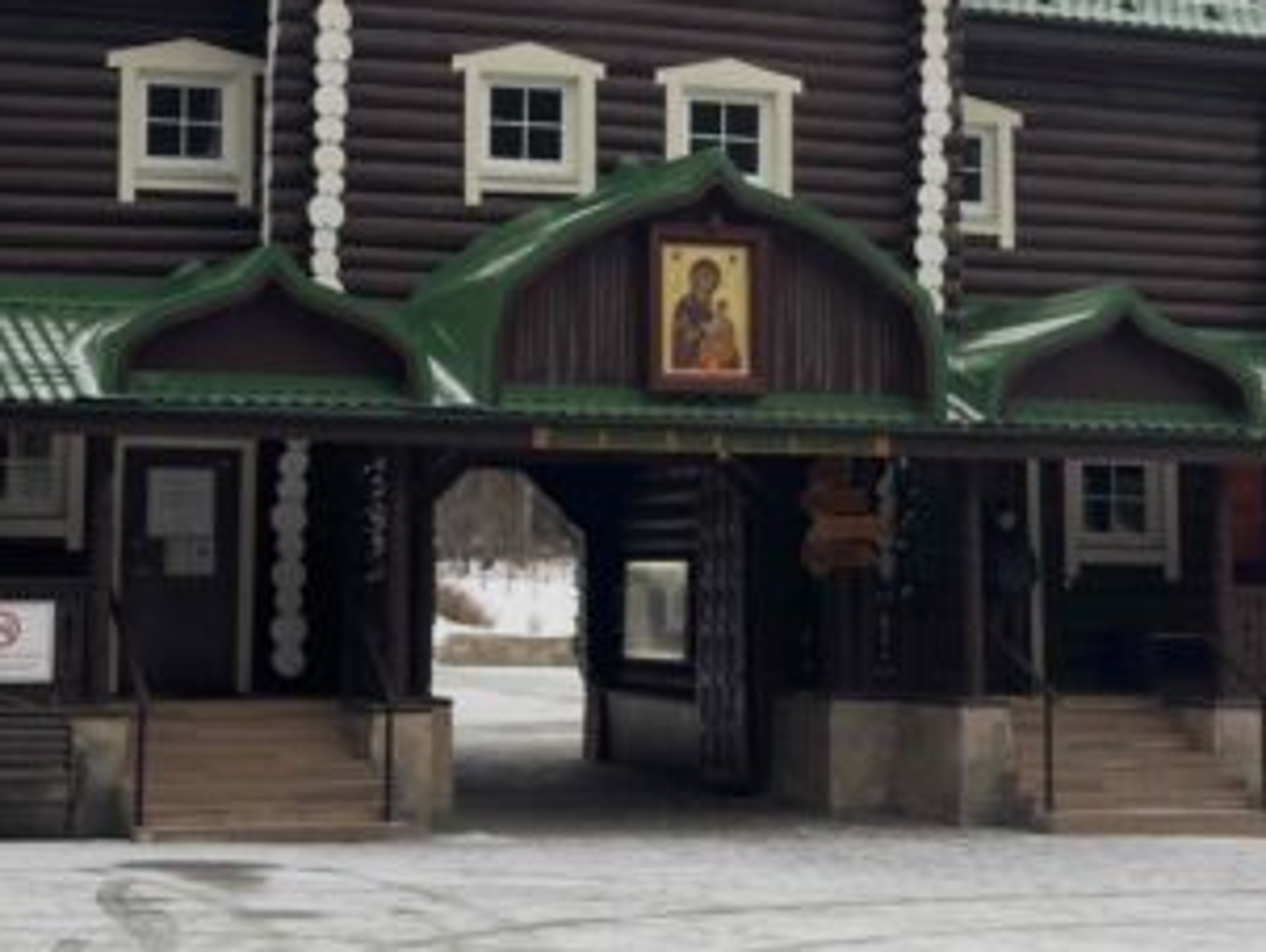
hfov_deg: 22.0
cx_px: 499
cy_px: 155
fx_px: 3258
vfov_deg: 16.5
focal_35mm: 89
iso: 80
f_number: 1.78
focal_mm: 6.76
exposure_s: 1/235
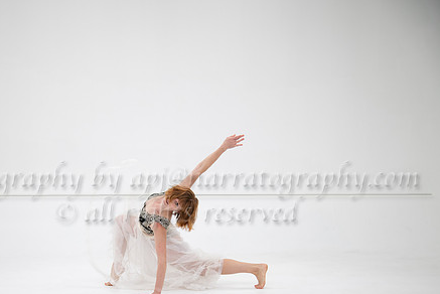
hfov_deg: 27.6
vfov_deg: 18.7
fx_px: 893
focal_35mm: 73
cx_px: 164
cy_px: 194
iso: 400
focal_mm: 55
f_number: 4
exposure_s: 1/500
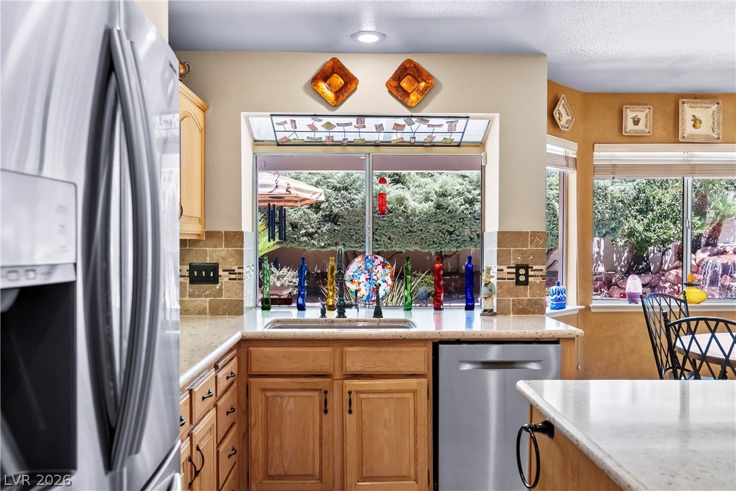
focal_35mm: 30
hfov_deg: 61.9
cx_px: 368
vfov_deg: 43.6
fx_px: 613
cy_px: 246
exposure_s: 1/13
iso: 400
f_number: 4
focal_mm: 20
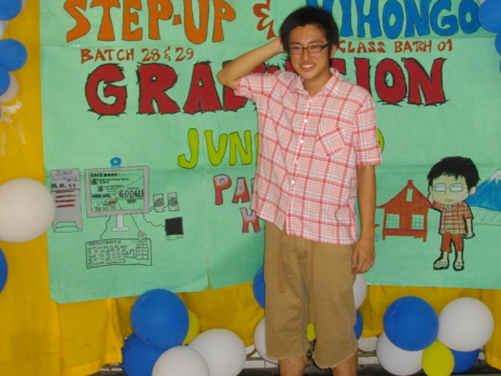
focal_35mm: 55
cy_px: 131
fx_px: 796
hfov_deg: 34.9
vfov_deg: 26.4
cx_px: 286
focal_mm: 5.7
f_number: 2.9
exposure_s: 1/50
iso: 205
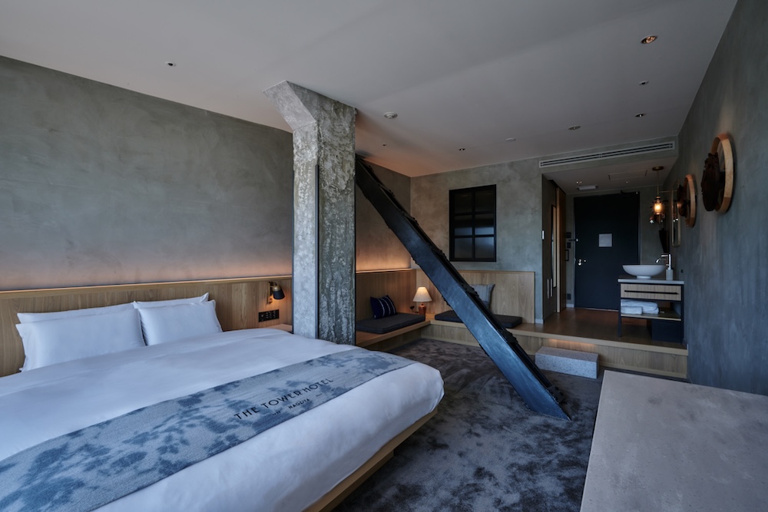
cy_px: 256
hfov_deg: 96.7
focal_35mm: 16
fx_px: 341
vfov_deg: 73.8
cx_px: 384
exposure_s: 1/5
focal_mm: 16
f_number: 22
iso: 160
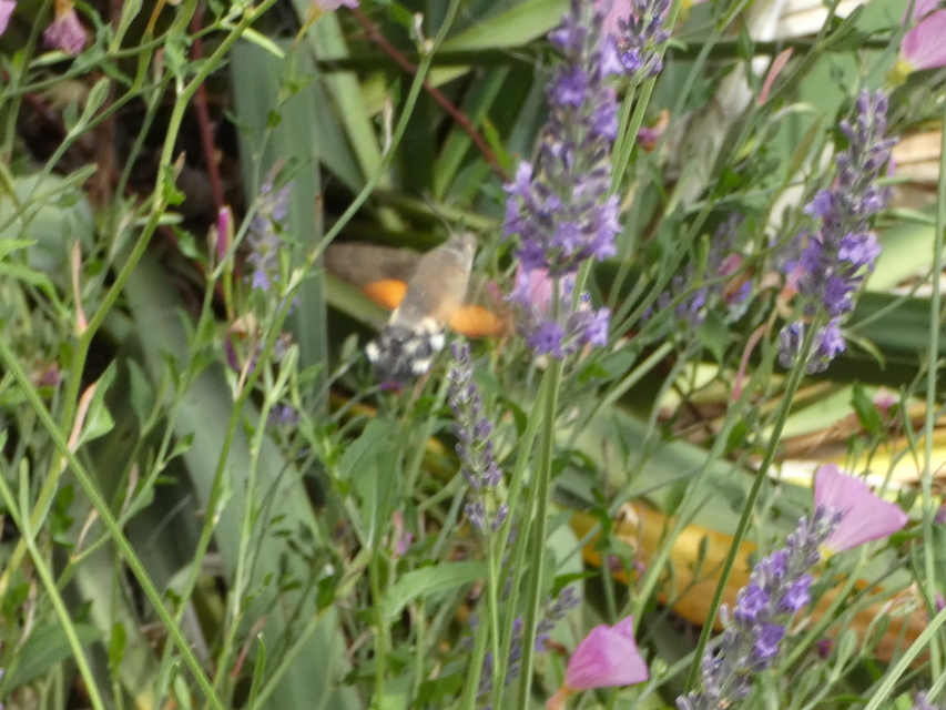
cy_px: 355
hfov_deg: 15.2
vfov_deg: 11.4
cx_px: 473
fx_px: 3553
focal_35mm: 130
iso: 250
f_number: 5.2
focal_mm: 23.3
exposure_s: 1/80
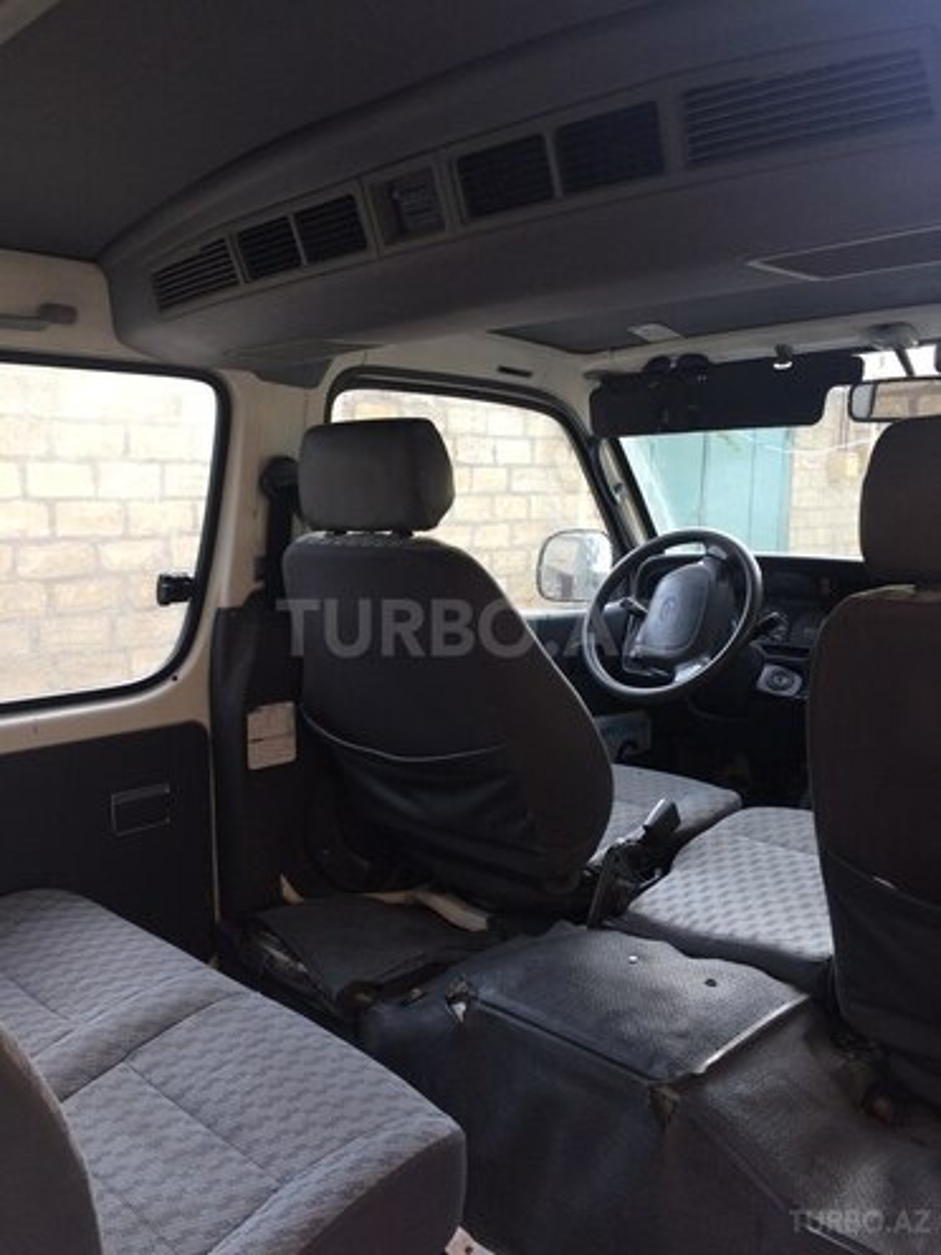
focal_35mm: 29
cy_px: 628
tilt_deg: -8.1
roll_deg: -1.3
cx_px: 470
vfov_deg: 61.7
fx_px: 1051
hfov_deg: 48.2
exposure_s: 1/100
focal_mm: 4.15
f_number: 2.2
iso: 50
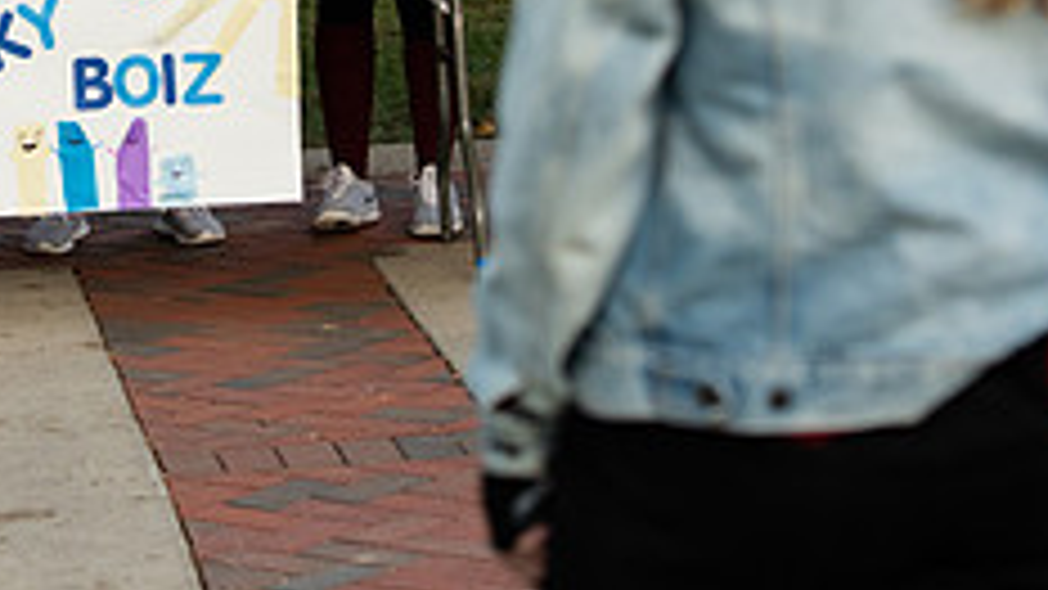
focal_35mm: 209
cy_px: -263
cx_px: 153
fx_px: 5807
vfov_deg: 5.8
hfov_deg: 10.3
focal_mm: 80
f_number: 4
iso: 640
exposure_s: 1/400
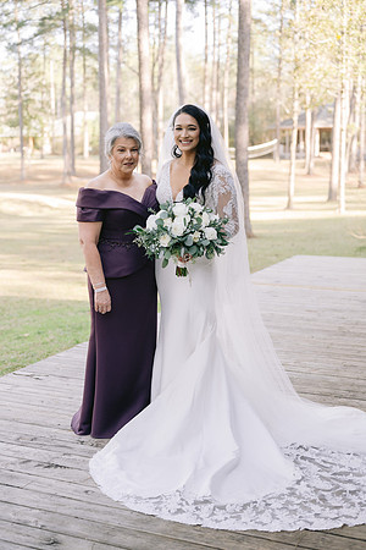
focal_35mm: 50
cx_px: 183
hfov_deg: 27.0
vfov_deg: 39.6
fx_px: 762
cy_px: 275
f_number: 2.5
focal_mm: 50
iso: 400
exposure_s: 1/400
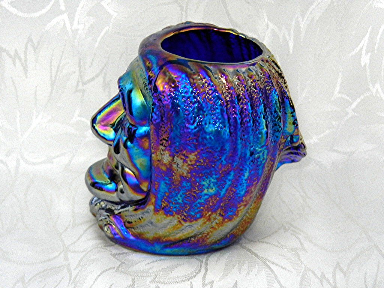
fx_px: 854
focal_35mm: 77
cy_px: 144
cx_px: 192
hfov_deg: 25.3
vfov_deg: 19.1
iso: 800
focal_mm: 13.9
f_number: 8.6
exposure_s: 1/30
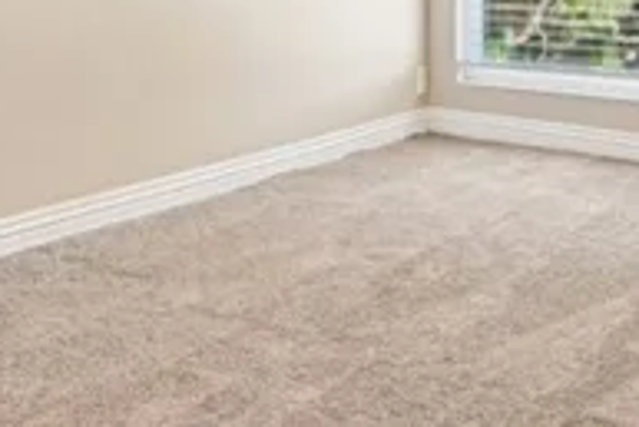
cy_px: -113
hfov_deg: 32.8
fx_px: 1084
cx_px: 286
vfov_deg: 20.5
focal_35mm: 61
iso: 250
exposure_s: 1/8
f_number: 8
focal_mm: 14
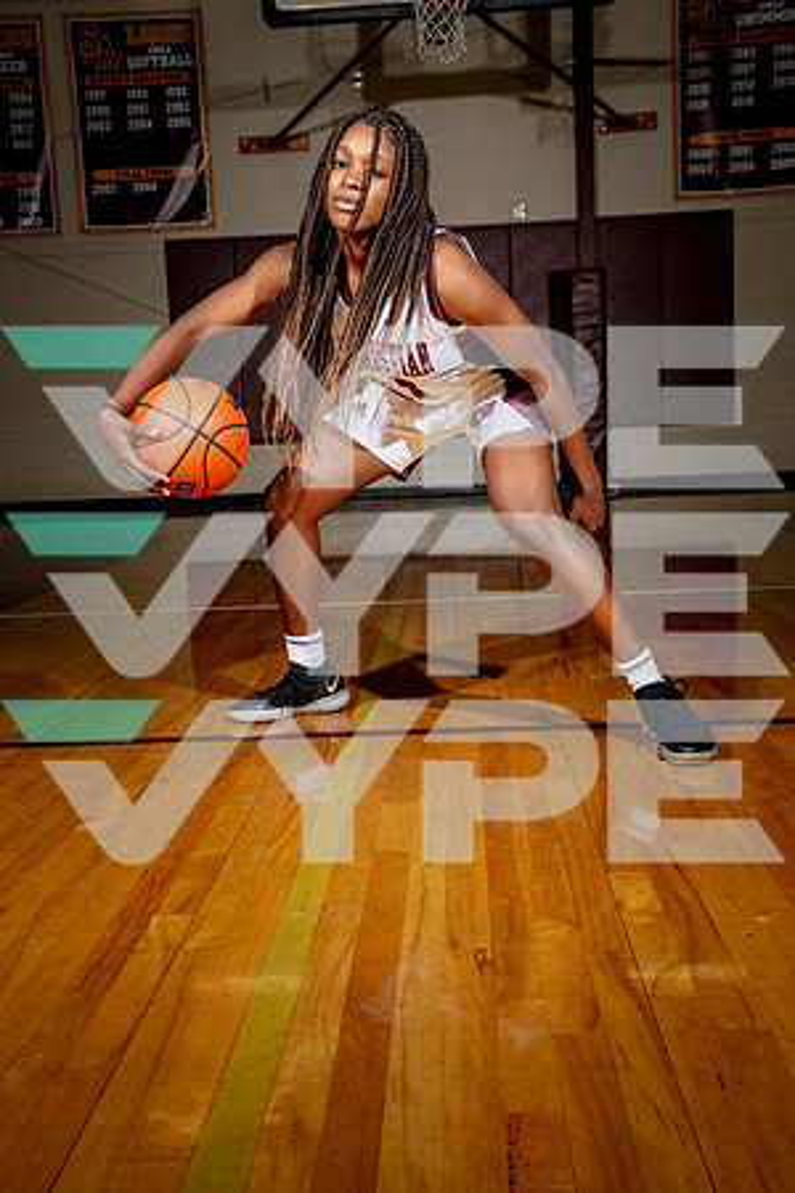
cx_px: 398
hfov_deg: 34.2
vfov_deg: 49.6
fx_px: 1292
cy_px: 596
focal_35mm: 39
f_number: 6.3
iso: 100
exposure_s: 1/250
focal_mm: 39
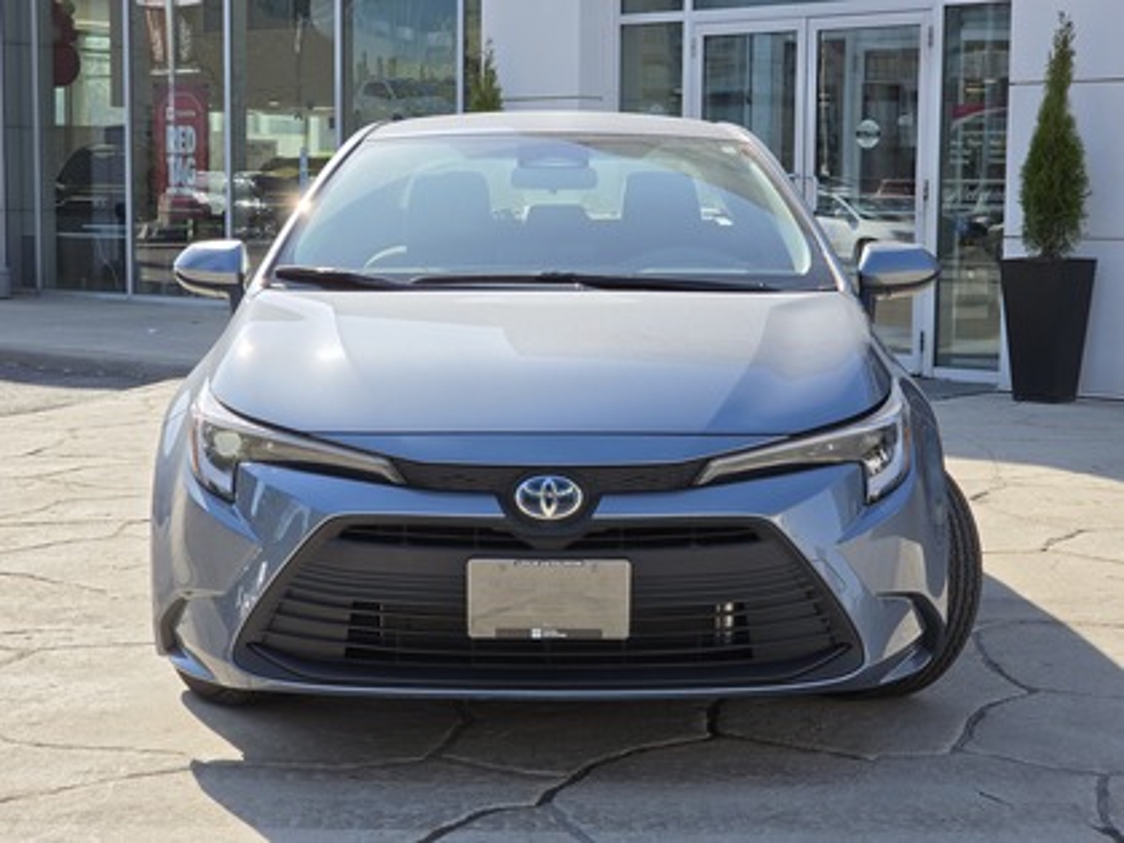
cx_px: 562
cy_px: 422
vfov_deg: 21.3
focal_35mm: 69
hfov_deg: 28.2
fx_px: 2240
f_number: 2.4
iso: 25
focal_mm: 7
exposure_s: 1/599
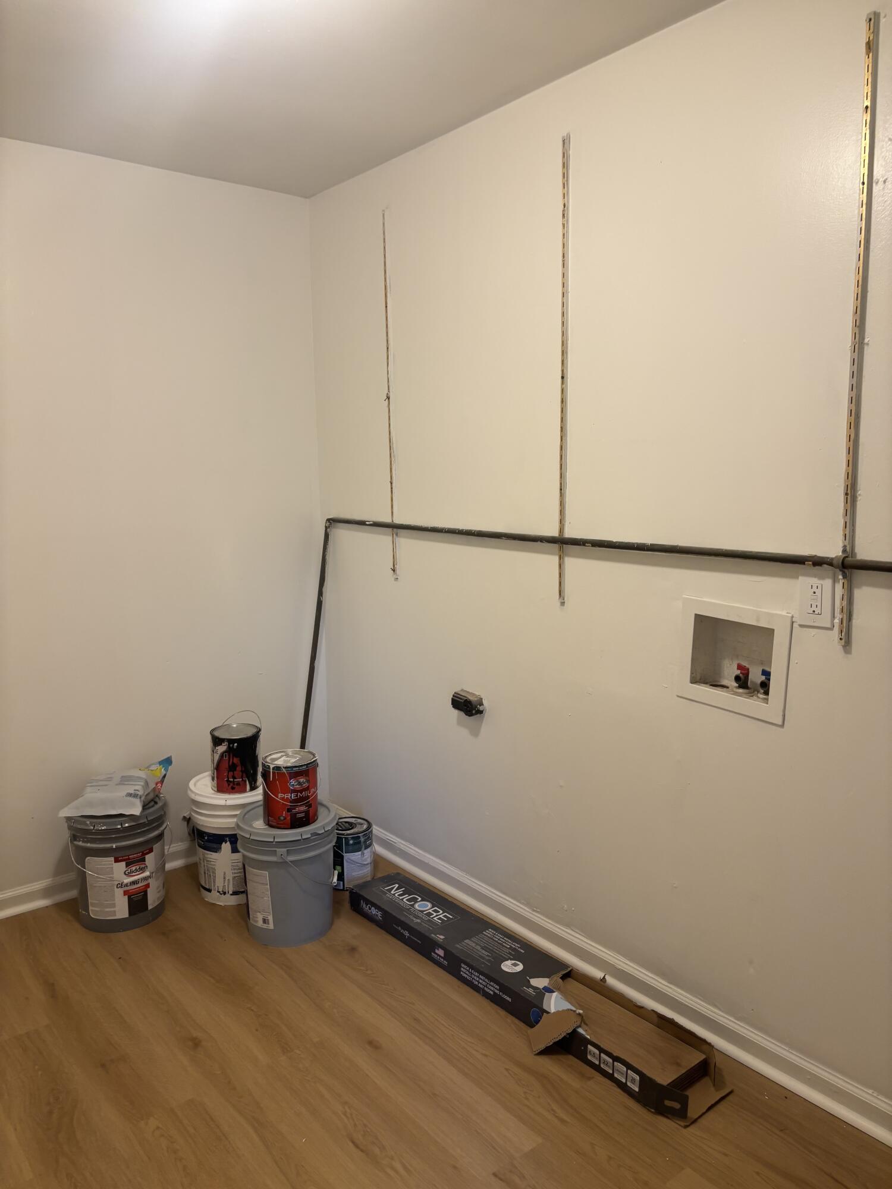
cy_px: 594
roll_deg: -0.3
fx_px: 893
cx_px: 446
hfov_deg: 53.1
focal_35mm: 26
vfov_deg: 67.3
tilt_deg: -8.2
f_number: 1.6
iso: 125
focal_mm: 5.96
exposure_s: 1/60
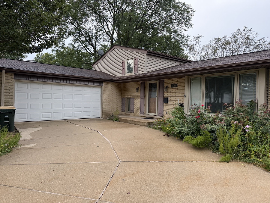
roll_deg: -1.4
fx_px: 187
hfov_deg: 71.6
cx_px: 135
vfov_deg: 56.8
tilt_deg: -0.8
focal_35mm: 24
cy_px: 102
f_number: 1.78
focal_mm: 6.76
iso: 100
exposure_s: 1/535
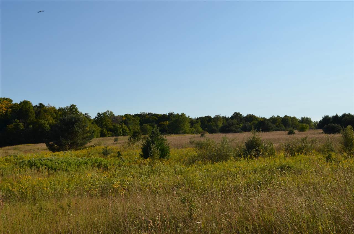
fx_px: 412
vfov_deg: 31.7
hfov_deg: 46.5
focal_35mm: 42
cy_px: 117
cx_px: 177
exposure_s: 1/200
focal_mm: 28
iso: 100
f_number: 9
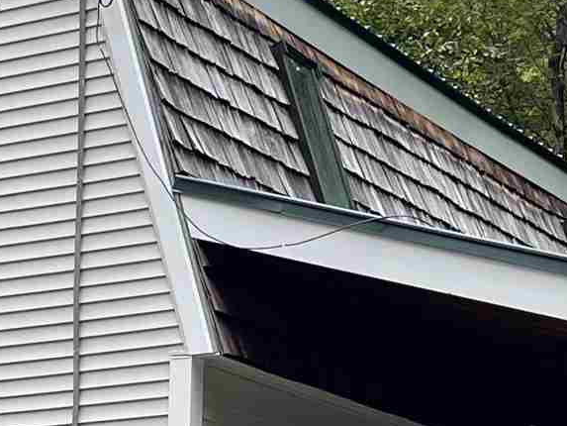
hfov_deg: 14.4
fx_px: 2195
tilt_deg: +4.2
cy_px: 589
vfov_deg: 10.8
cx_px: -61
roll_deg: -0.7
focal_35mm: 134
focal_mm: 5.1
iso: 32
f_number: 1.6
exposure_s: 1/179
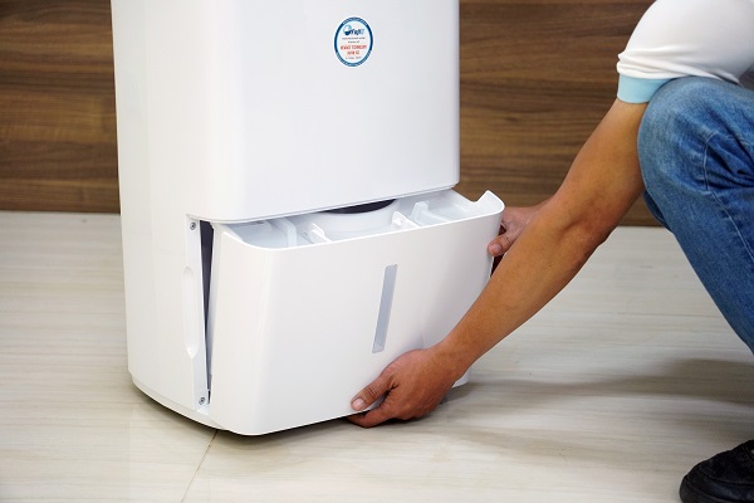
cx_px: 377
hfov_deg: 27.0
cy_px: 252
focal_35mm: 75
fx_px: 1571
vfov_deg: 18.2
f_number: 2.8
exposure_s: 1/100
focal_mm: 50
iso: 800
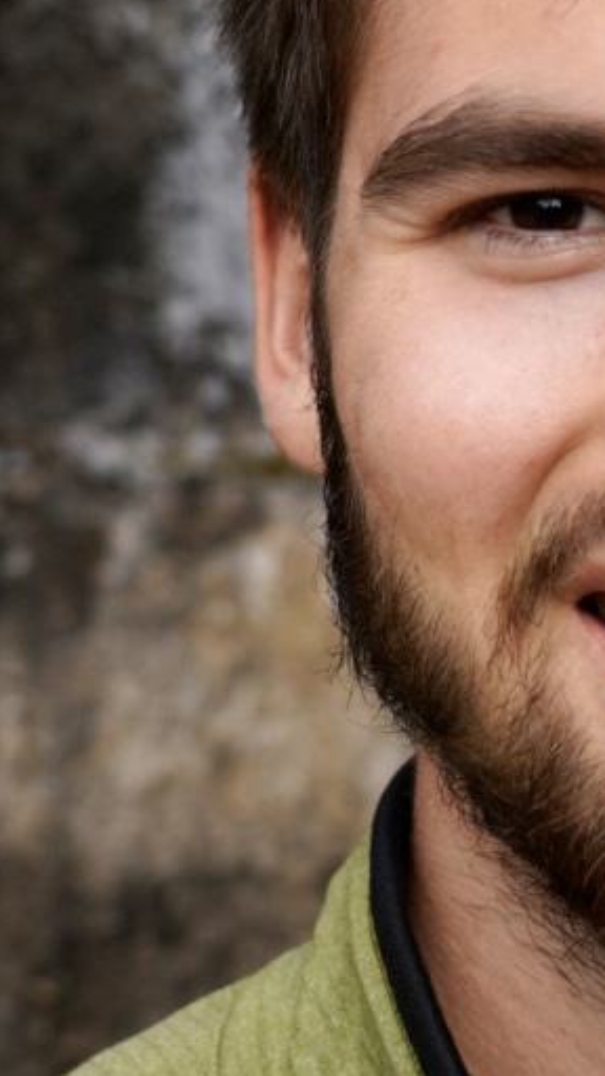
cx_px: 725
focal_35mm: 129
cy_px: 725
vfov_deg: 16.6
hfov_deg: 9.3
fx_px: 3679
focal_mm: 39
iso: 125
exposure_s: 1/125
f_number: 4.5
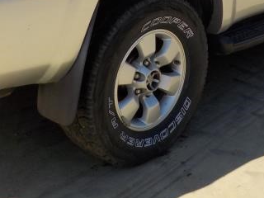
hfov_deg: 26.0
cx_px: 144
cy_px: -39
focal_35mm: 75
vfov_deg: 18.6
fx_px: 572
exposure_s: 1/1250
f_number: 3.3
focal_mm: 4.1
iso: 125
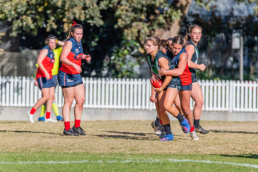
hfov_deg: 3.7
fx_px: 3955
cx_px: 148
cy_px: 87
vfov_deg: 2.5
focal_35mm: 552
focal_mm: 450
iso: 800
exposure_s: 1/1600
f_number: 10
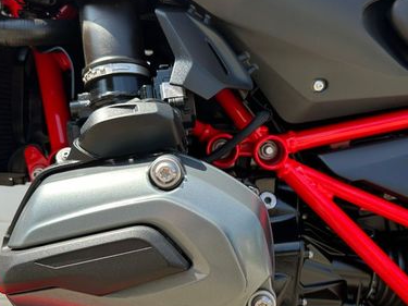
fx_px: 483
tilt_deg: +0.5
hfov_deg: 45.8
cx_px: 199
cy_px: 194
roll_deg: -2.1
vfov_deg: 34.9
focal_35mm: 41
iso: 80
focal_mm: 6.86
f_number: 1.78
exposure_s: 1/638
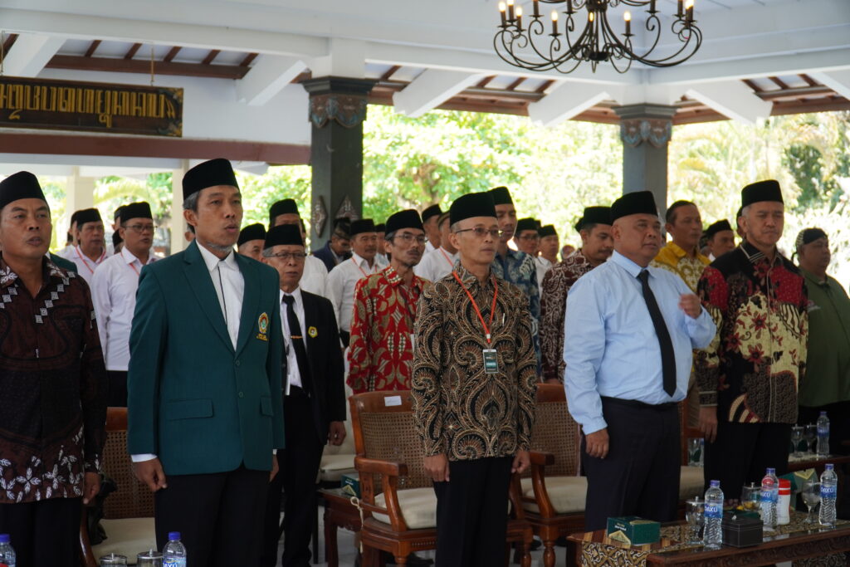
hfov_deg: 35.0
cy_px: 284
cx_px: 425
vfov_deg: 23.8
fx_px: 1346
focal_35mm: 57
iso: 250
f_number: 4
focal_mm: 38
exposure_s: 1/125
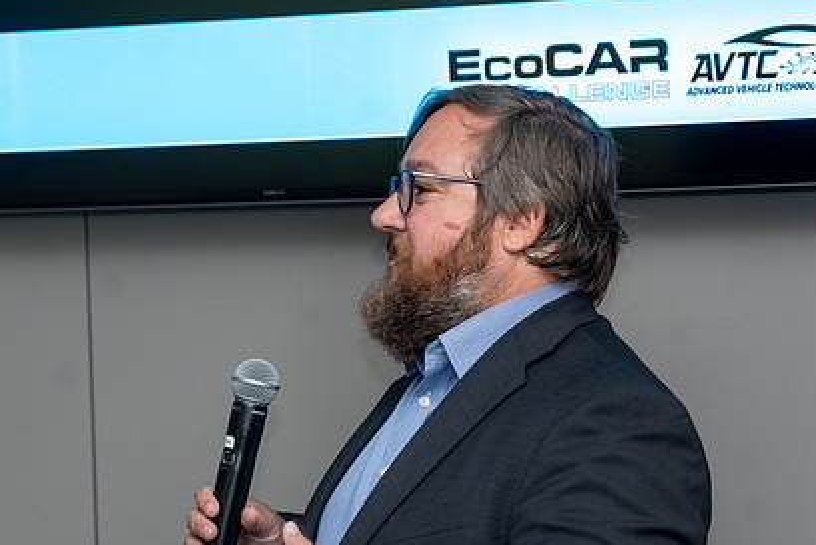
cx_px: 339
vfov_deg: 9.2
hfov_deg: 13.8
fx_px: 3378
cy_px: 364
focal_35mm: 149
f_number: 4
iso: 1600
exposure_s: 1/125
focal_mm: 105
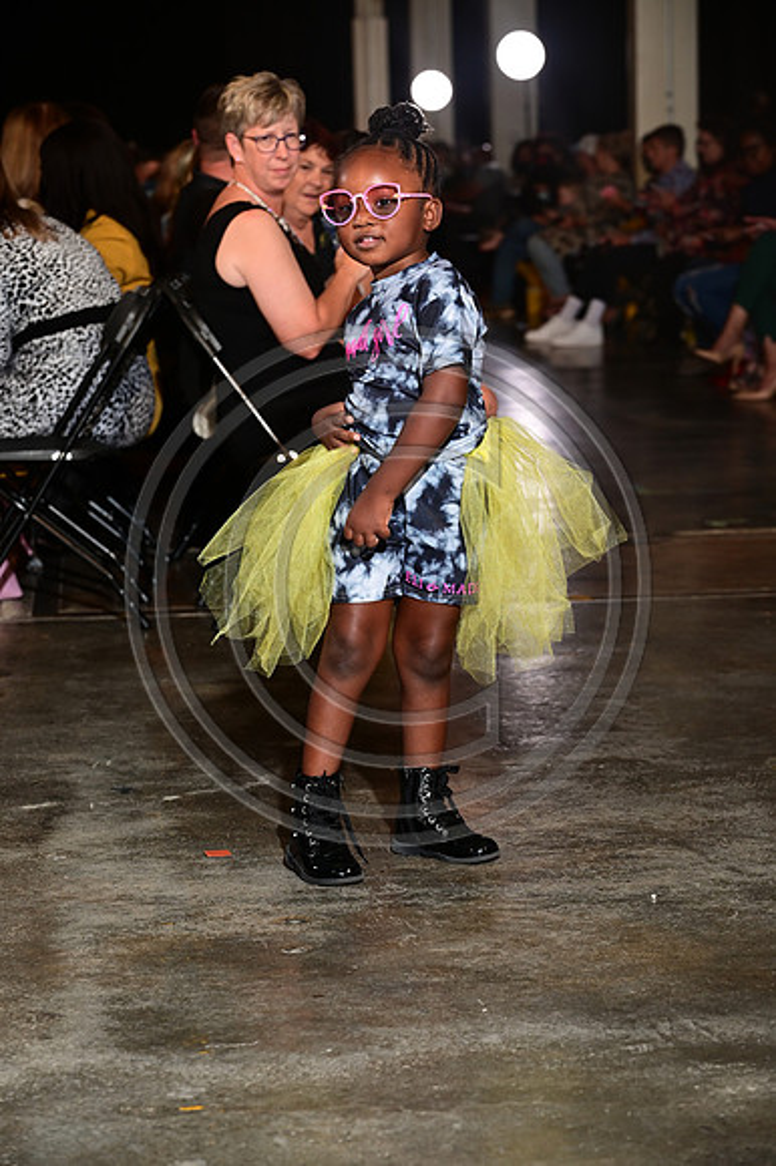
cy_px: 583
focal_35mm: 102
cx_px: 388
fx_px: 3302
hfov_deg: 13.4
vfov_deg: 20.0
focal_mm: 102
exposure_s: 1/125
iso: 1000
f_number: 6.3
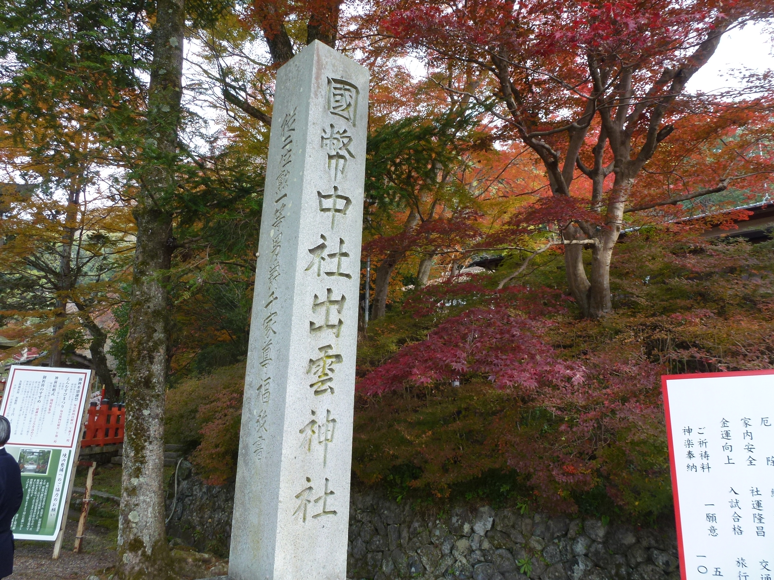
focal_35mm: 24
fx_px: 537
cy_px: 290
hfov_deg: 71.6
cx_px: 387
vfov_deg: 56.8
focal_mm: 4.3
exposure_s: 1/125
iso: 100
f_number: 3.5
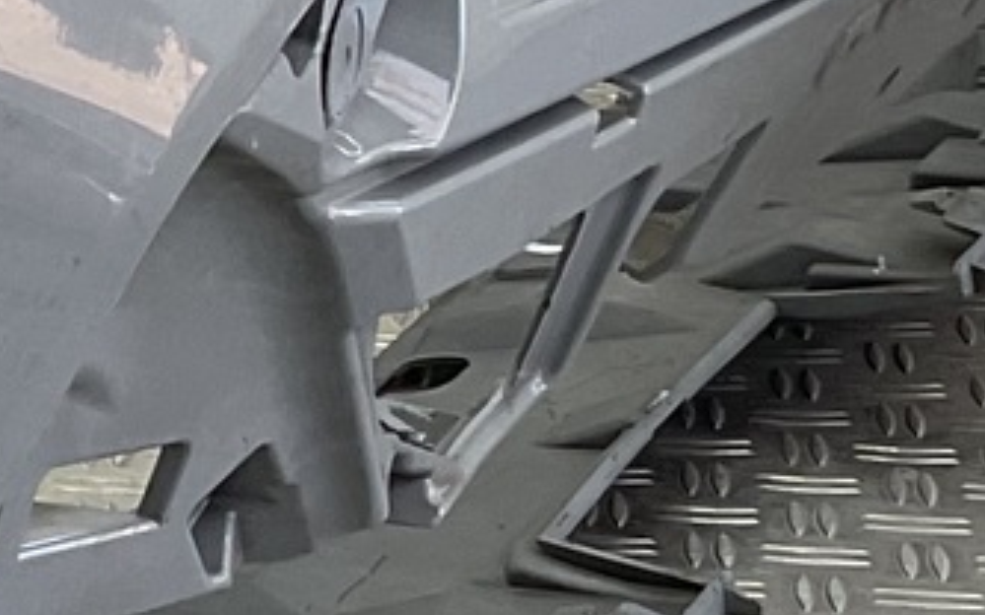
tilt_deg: -18.5
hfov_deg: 10.2
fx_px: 4992
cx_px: -1133
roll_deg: +1.7
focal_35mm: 186
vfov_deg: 7.0
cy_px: 213
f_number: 1.8
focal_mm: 3
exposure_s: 1/100
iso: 16
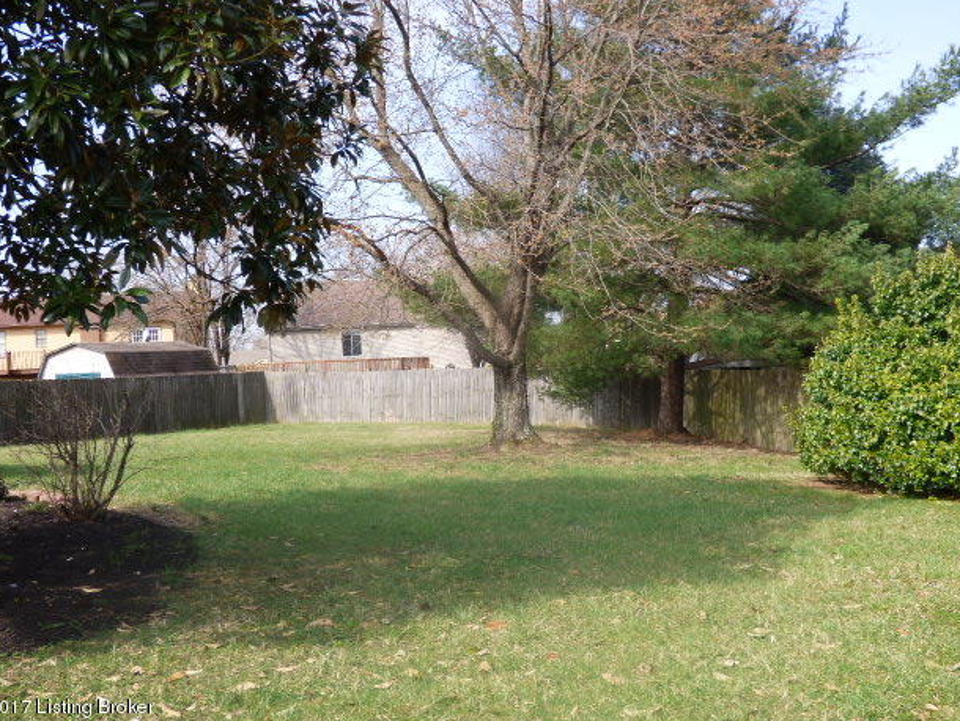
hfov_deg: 43.8
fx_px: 1193
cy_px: 360
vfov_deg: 33.6
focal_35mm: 43
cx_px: 467
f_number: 3.6
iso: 100
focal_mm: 7.07
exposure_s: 1/320
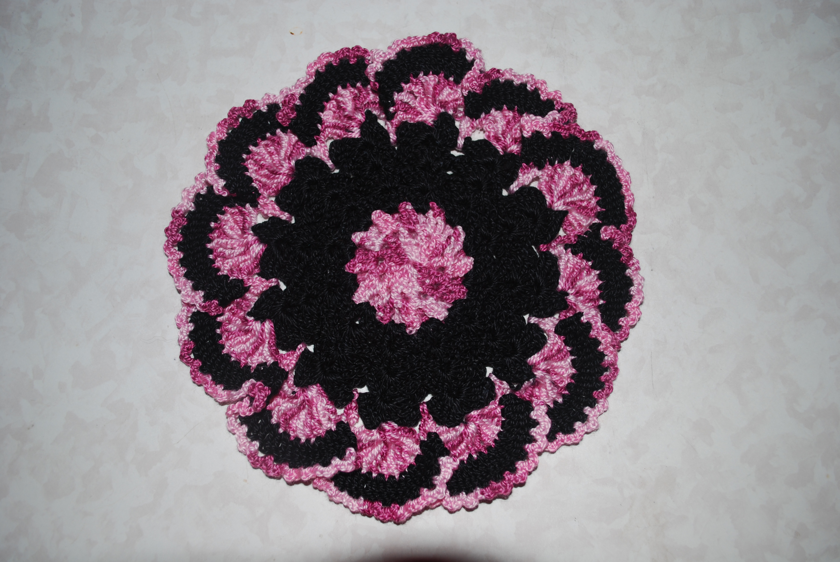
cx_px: 420
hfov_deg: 61.9
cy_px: 281
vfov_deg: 43.7
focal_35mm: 30
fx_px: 701
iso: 100
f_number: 4
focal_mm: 20
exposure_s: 1/125
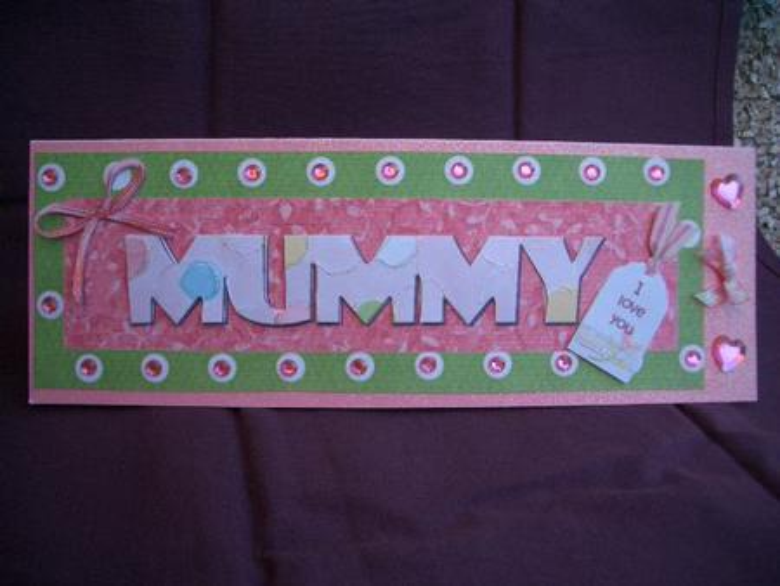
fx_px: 789
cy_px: 293
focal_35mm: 35
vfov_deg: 40.7
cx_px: 390
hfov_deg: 52.6
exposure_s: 1/100
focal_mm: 5.8
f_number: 2.6
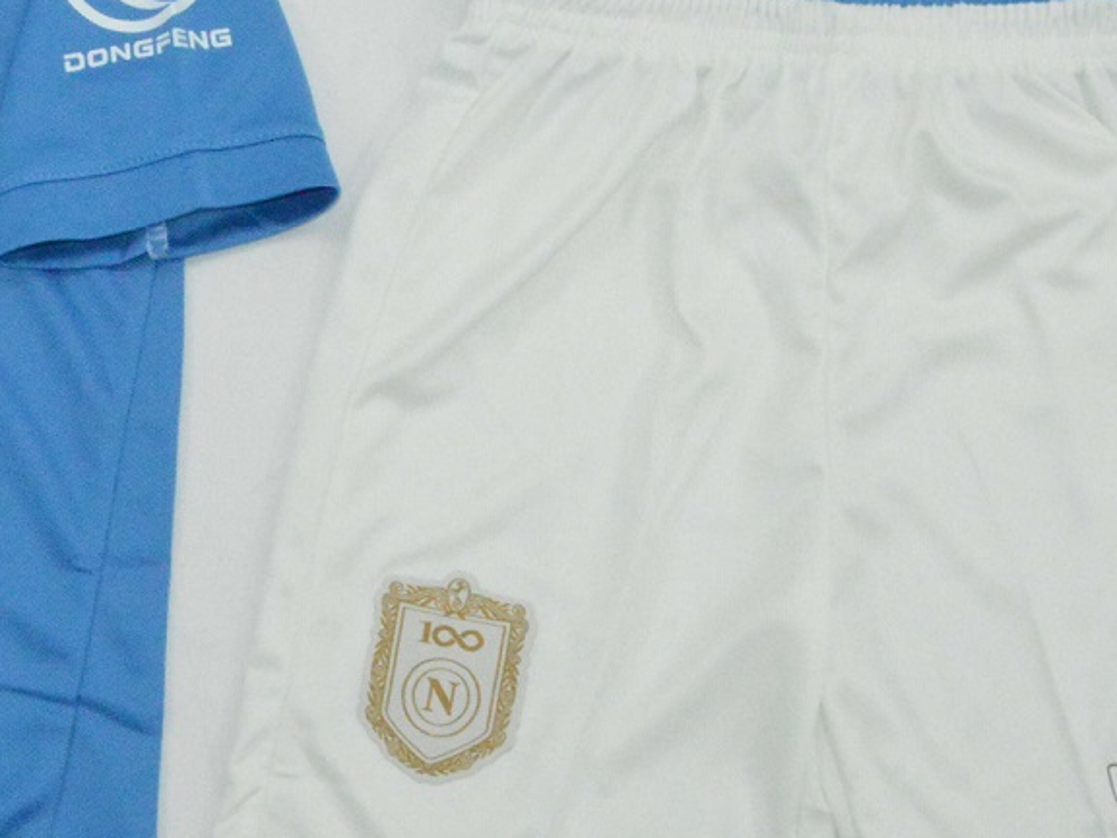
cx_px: 106
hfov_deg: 21.1
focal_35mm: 91
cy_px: 349
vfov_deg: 16.2
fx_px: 2936
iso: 6400
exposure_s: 1/200
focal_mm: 24
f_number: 25
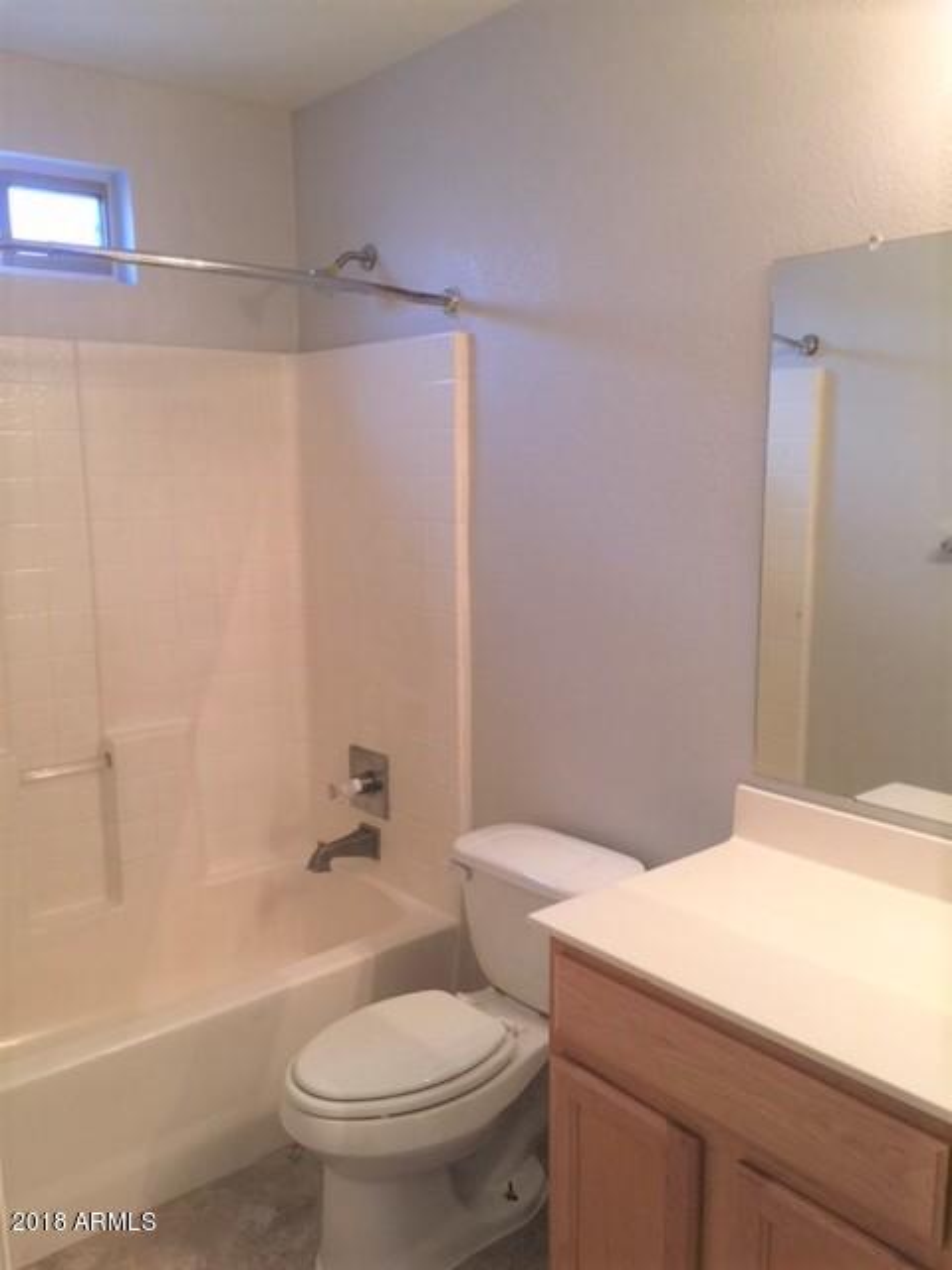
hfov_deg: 48.2
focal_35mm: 29
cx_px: 476
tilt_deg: -7.1
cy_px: 635
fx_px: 1063
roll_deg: +0.0
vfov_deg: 61.7
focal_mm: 4.15
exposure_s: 1/15
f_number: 2.2
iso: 64
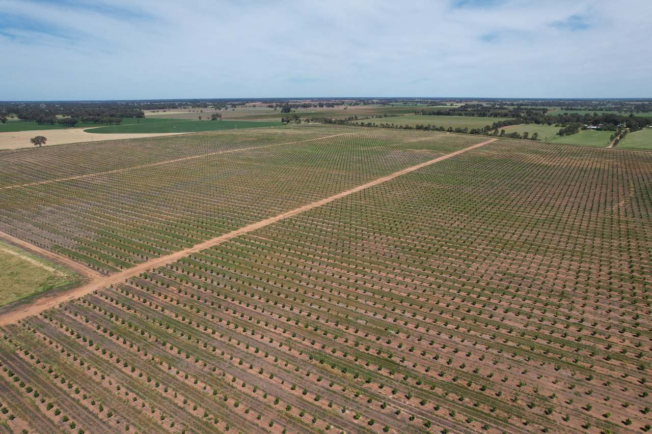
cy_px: 217
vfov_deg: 57.2
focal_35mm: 22
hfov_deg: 78.6
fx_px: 398
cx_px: 326
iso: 110
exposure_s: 1/2500
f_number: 2.8
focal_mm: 8.38
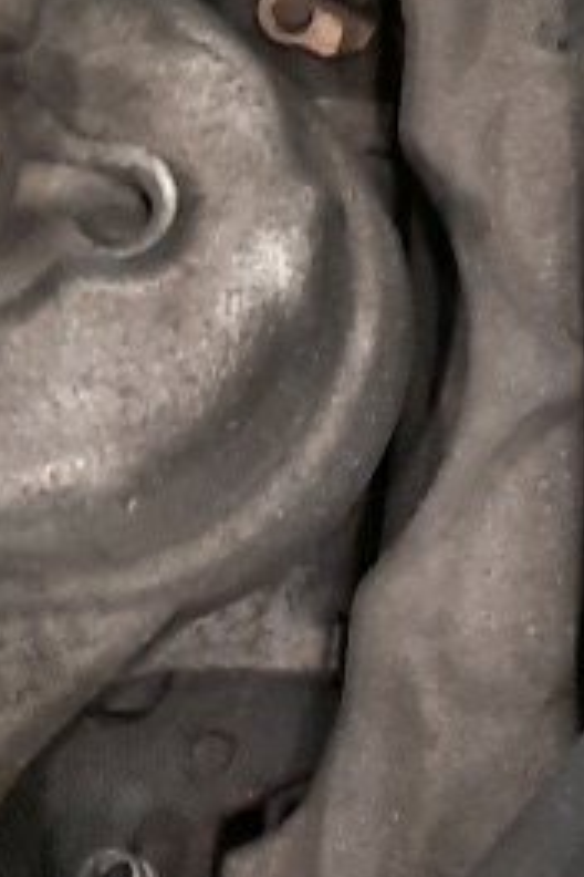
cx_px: 1088
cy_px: 399
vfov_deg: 14.4
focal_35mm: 142
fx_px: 3455
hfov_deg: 9.2
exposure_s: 1/25
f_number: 2
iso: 471
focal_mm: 4.6
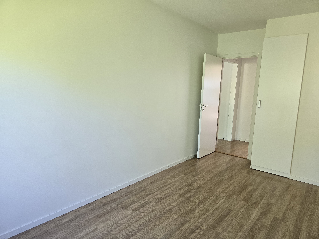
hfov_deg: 73.9
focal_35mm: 23
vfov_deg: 58.9
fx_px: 212
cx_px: 160
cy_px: 120
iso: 200
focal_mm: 6.3
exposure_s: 1/180
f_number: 1.7
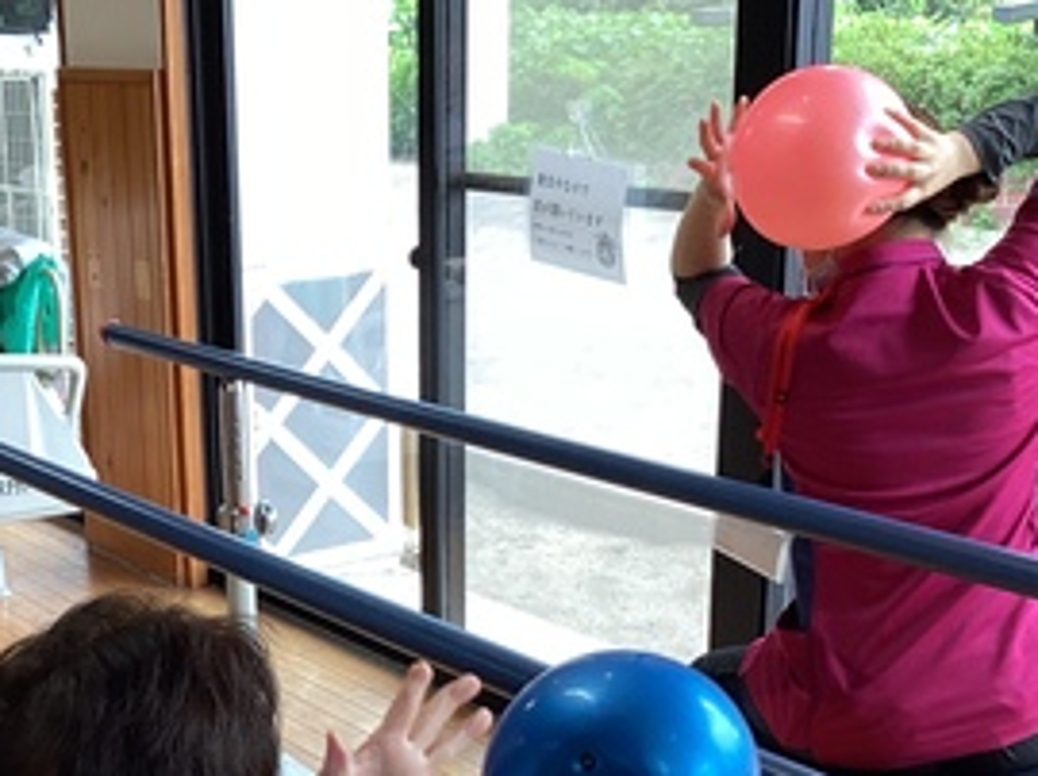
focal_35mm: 69
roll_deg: +3.3
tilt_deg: -20.3
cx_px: 165
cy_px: 734
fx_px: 2067
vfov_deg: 20.7
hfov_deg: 27.5
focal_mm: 3.3
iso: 80
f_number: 2.4
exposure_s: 1/100
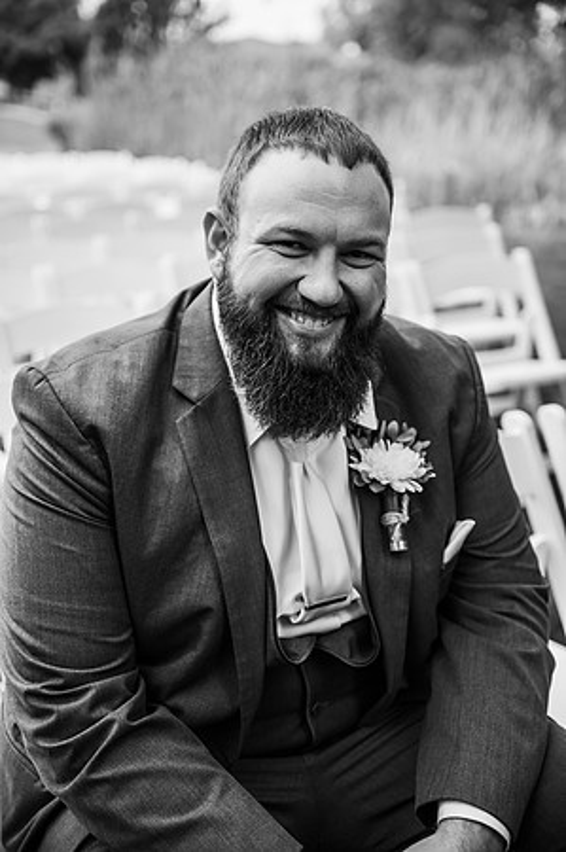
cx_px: 283
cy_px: 426
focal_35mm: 49
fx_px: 1158
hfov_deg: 27.5
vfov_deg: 40.4
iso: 500
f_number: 2.8
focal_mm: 49
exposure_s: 1/1000
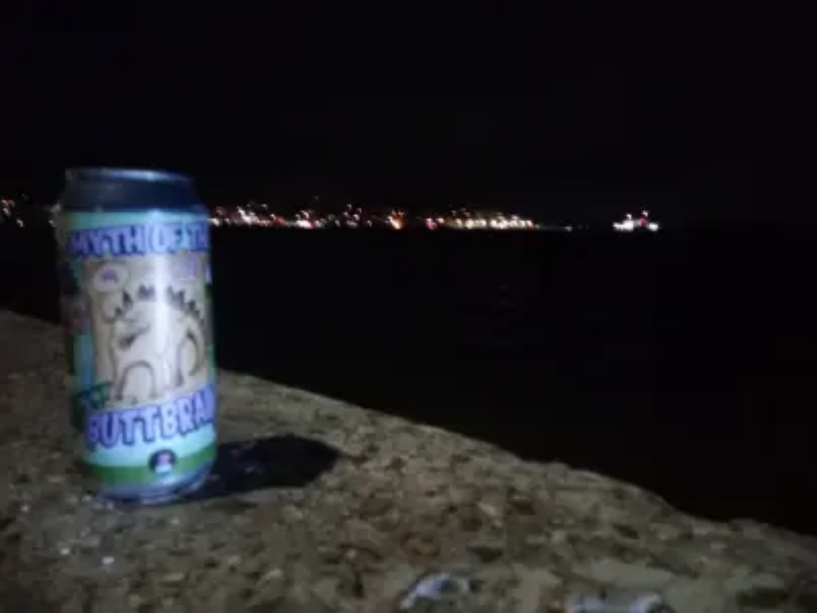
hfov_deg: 63.4
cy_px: 306
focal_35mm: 28
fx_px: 661
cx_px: 408
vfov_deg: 49.7
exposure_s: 1/10
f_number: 2
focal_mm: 3.54
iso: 3200
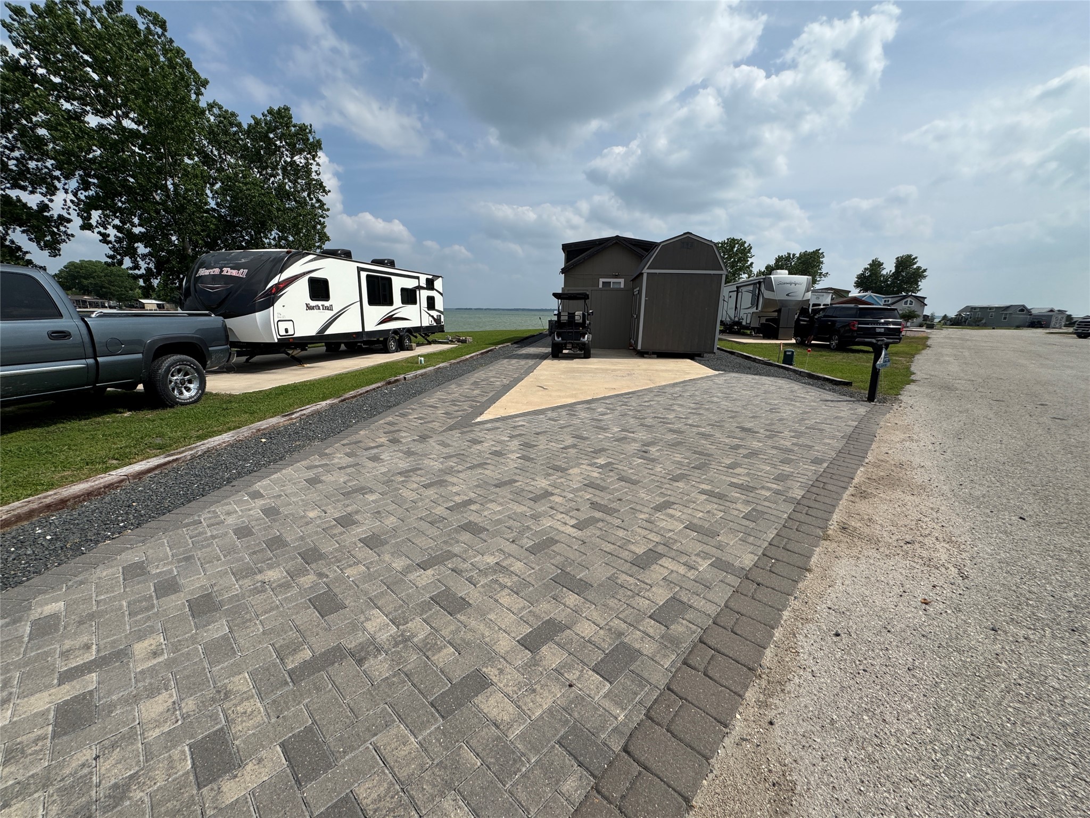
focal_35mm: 14
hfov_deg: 102.1
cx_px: 545
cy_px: 409
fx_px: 441
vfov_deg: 85.7
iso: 50
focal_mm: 2.22
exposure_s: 1/3247
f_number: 2.2
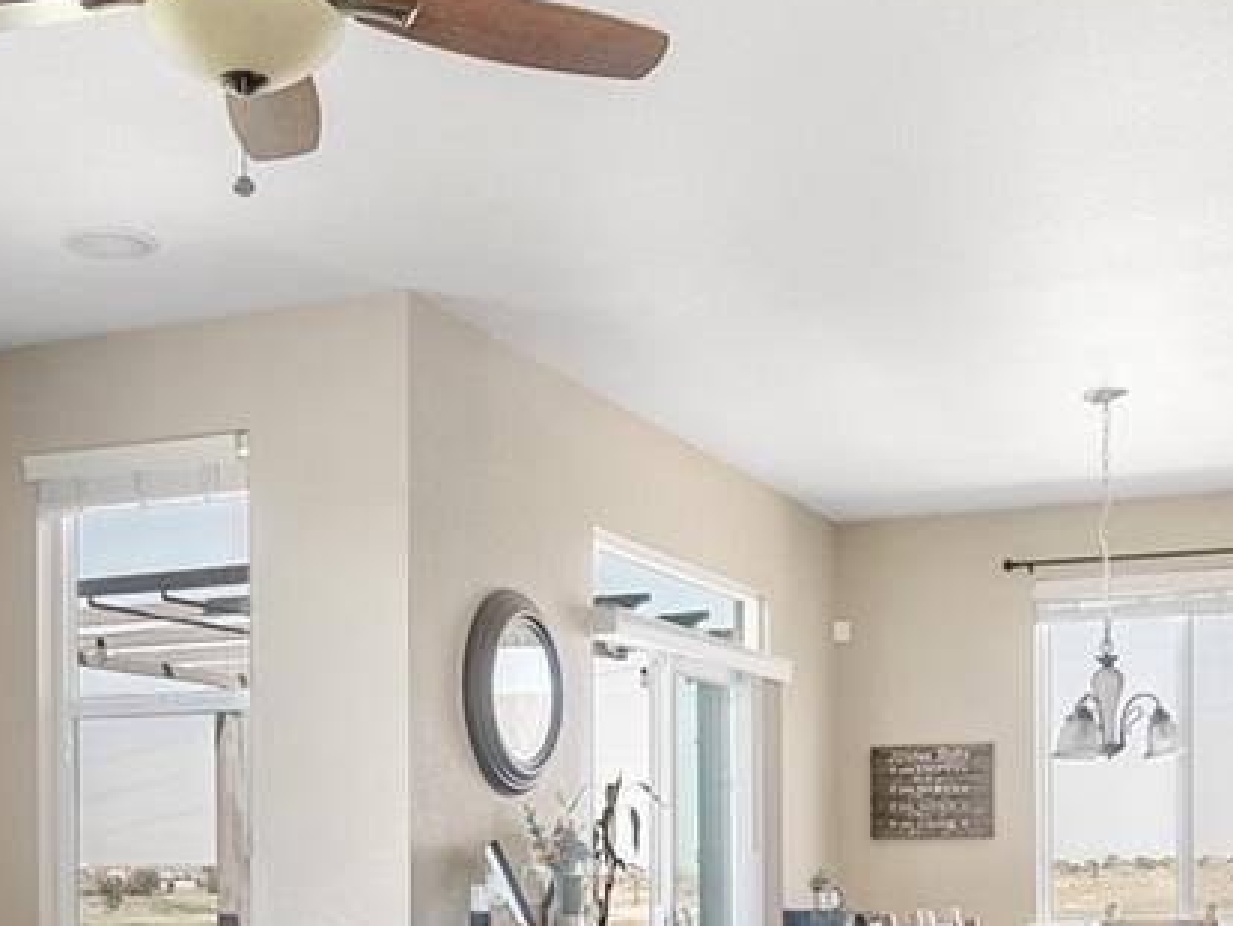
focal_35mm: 52
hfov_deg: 36.7
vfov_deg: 26.5
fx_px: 1853
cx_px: 488
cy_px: 927
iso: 200
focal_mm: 14
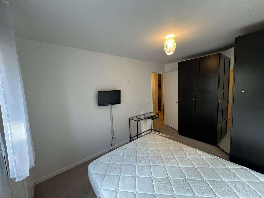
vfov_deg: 89.9
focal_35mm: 13
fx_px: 99
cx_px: 132
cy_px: 99
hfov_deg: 106.2
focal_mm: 1.57
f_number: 1.8
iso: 125
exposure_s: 1/50
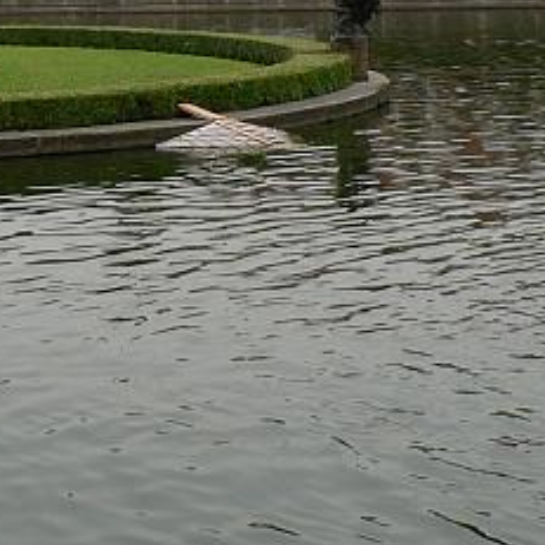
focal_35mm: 110
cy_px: -123
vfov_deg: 15.2
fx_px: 1959
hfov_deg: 15.5
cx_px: 2
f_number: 4
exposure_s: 1/100
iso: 80
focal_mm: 6
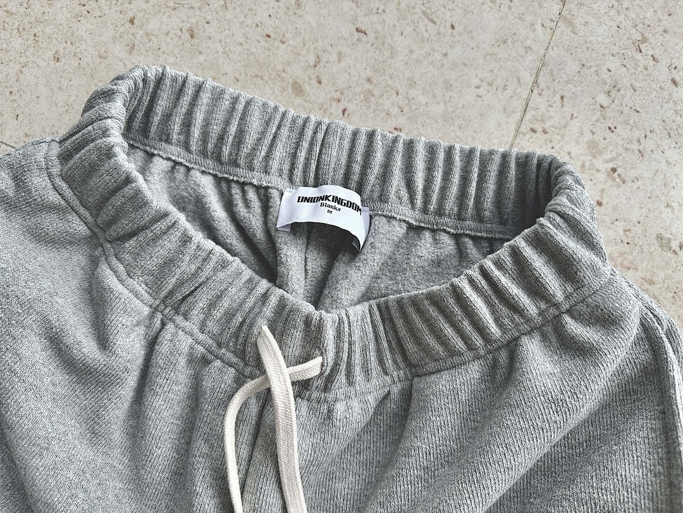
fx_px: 474
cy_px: 256
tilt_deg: -81.2
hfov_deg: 71.6
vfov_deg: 56.8
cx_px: 342
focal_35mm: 24
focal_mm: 6.86
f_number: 1.78
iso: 80
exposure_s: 1/121
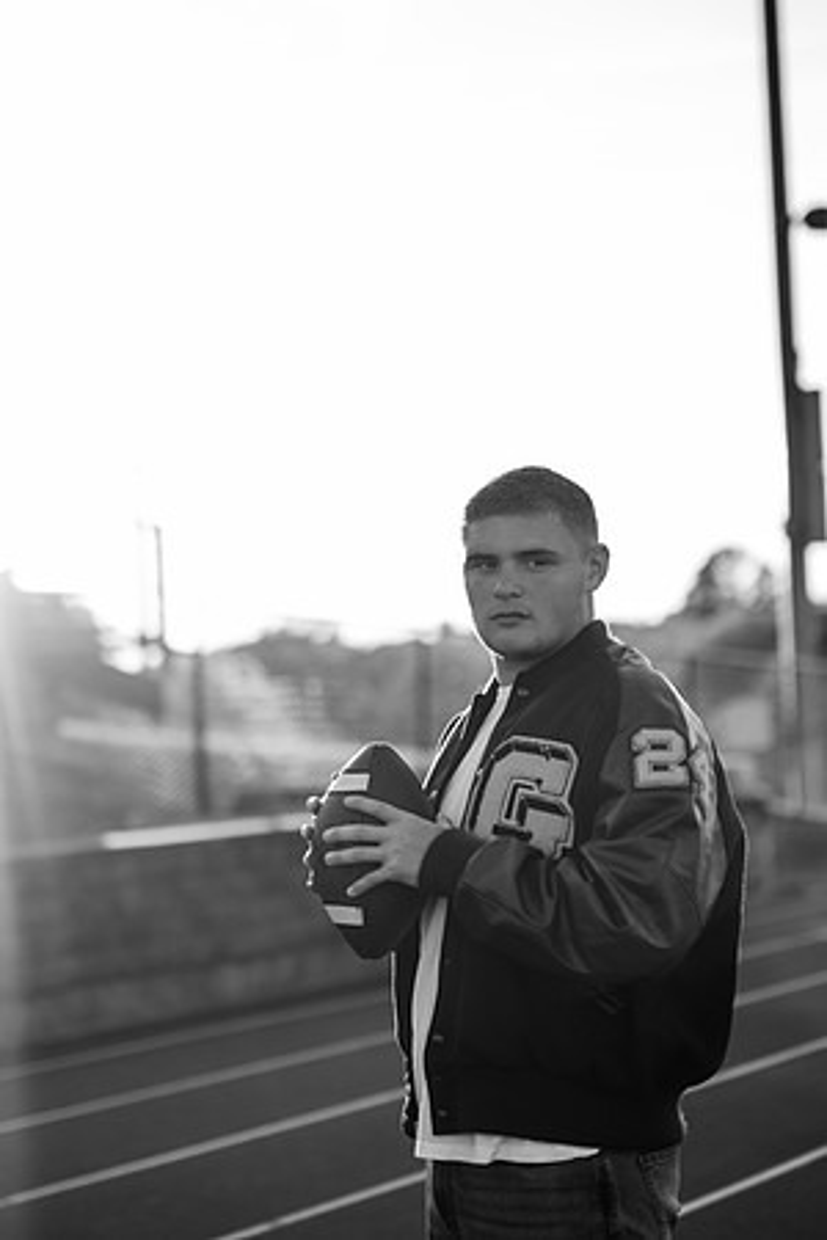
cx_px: 414
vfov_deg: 27.0
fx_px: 2584
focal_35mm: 75
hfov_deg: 18.2
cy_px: 620
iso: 64
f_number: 1.4
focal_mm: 50
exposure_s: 1/640
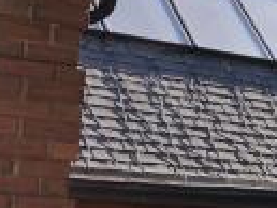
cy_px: 75
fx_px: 1113
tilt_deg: +11.8
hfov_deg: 12.7
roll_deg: +0.1
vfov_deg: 10.7
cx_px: 526
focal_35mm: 139
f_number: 1.8
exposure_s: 1/232
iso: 20
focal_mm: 3.99
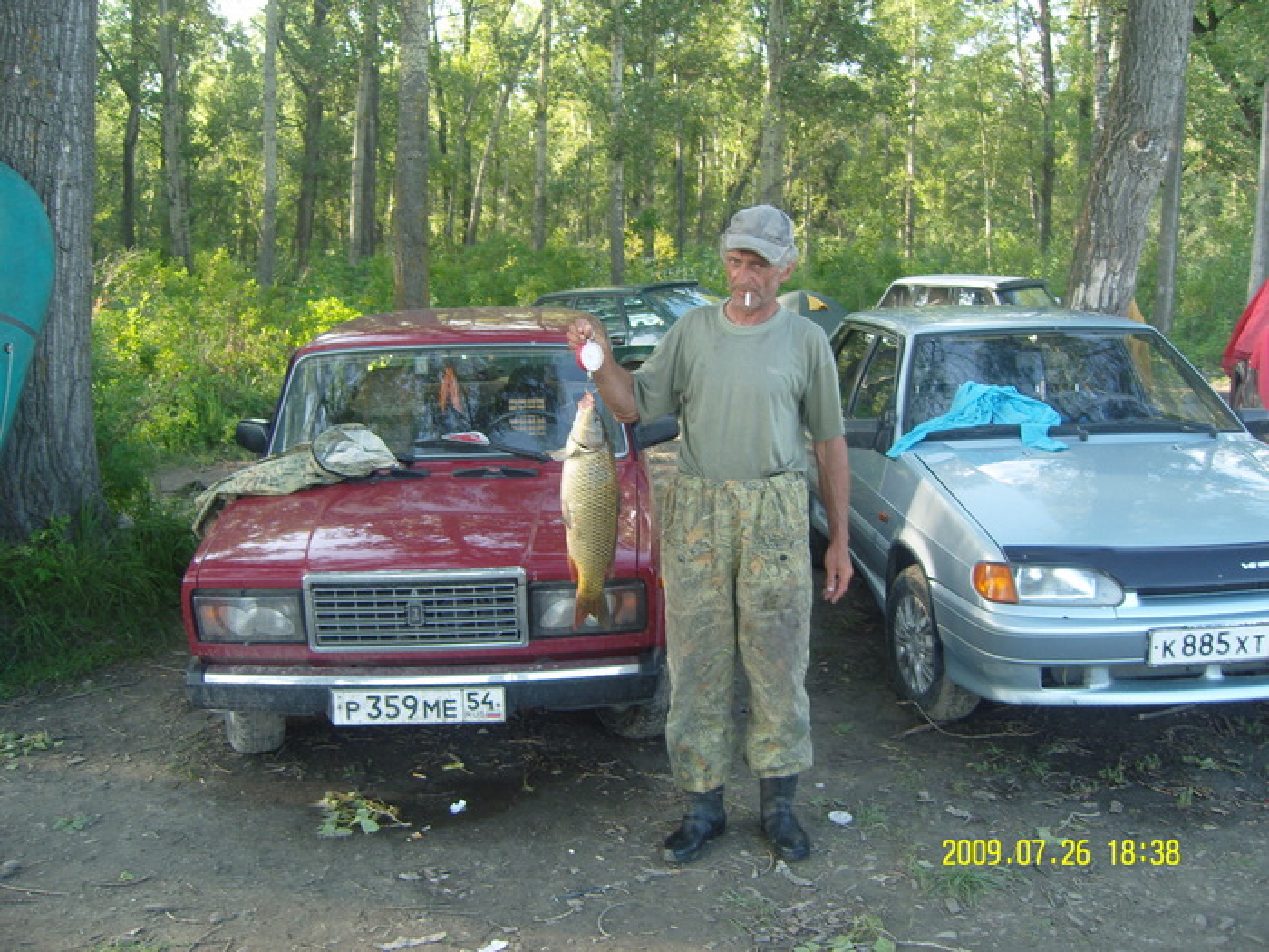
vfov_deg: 41.8
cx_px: 634
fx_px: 1246
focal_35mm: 34
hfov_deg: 54.0
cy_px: 476
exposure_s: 1/125
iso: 100
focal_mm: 7.3
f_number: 2.8
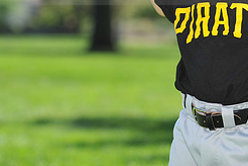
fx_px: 1626
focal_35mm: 236
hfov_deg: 8.7
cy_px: -25
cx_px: 206
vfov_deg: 5.8
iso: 200
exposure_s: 1/1000
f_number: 4
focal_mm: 100
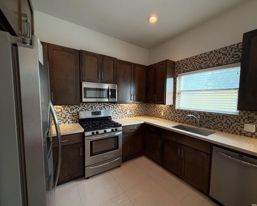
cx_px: 136
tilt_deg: -2.9
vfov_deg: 84.0
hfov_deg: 96.7
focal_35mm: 15
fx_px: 114
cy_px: 105
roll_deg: -0.2
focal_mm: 2.22
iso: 250
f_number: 2.2
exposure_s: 1/60
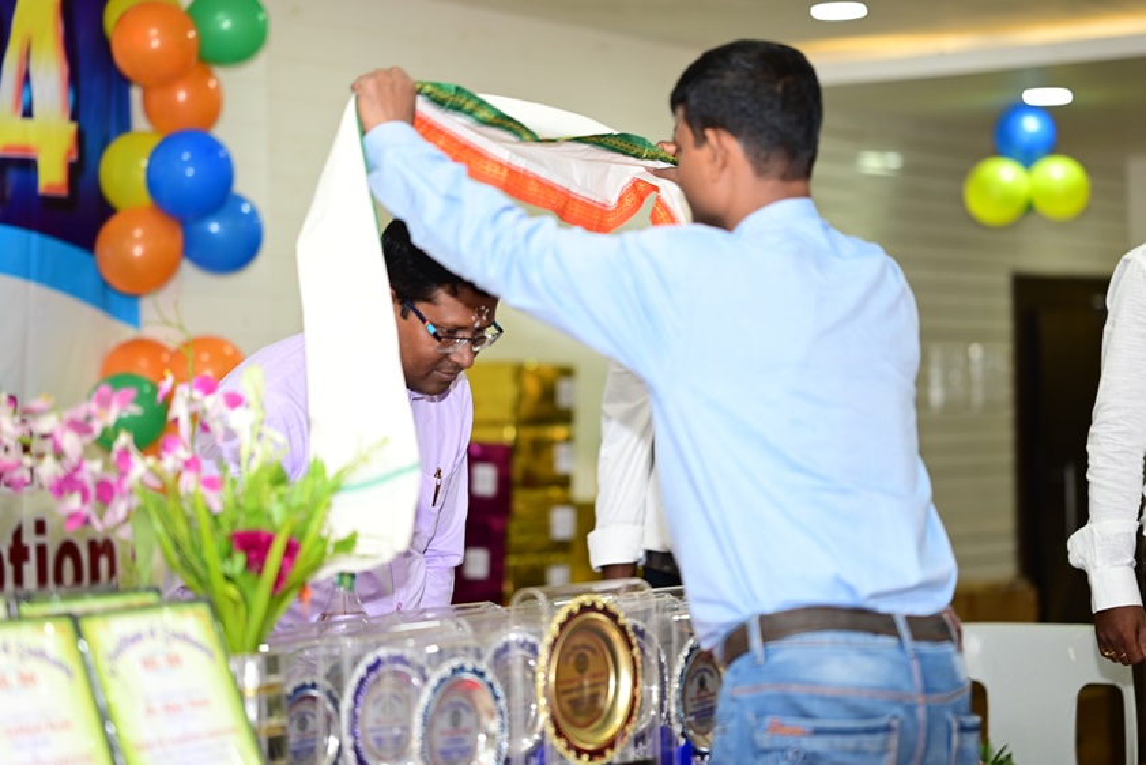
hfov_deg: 23.9
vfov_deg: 16.1
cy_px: 382
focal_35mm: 85
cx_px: 573
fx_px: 2707
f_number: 1.8
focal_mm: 85
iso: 320
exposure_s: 1/200
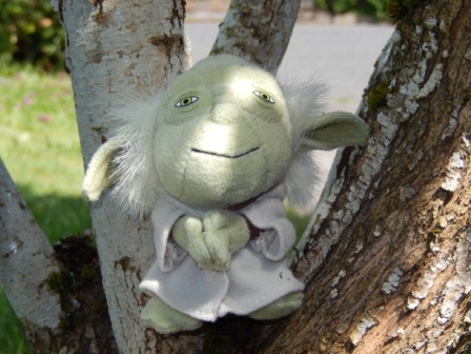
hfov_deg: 20.7
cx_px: 236
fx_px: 1293
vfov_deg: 15.6
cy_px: 177
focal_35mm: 95
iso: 125
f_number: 5.2
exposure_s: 1/200
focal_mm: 17
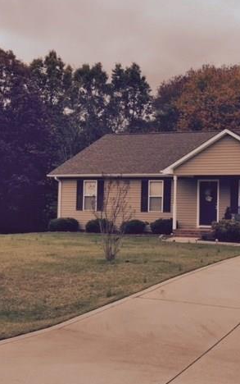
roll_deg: -2.0
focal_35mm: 42
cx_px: 247
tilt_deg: +1.3
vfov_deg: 47.2
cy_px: 193
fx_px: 439
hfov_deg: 28.4
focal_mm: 4.15
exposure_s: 1/775
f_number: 2.2
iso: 32
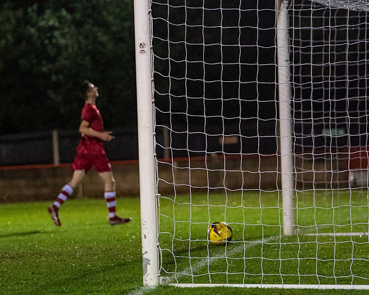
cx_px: 187
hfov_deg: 10.5
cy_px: 148
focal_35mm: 184
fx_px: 2004
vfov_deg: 8.4
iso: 6400
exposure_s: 1/1000
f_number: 2.8
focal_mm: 109
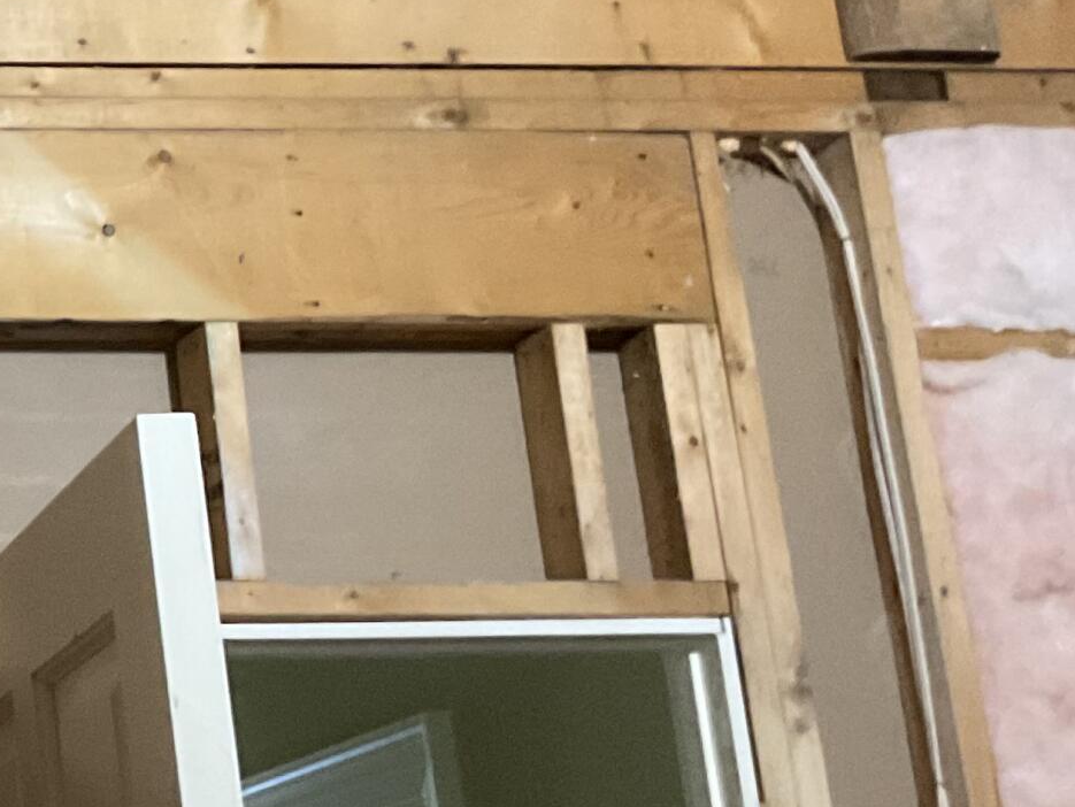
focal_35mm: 93
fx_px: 2889
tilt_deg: +17.0
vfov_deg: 15.9
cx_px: -621
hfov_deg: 18.3
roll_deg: +2.0
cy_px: 345
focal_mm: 3
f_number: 1.8
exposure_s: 1/30
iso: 320
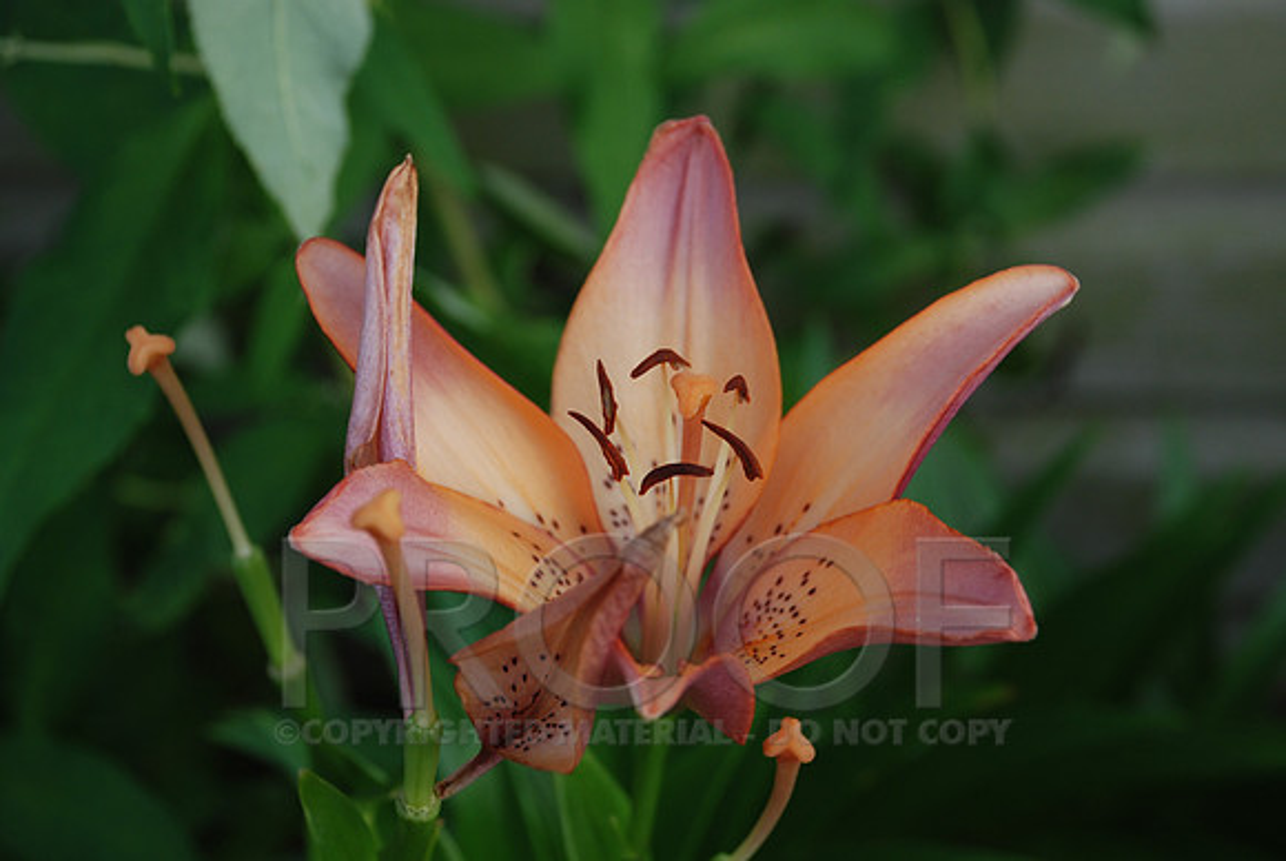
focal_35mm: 87
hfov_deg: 23.4
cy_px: 430
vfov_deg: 15.7
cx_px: 643
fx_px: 3111
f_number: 5.3
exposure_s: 1/160
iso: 200
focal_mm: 58
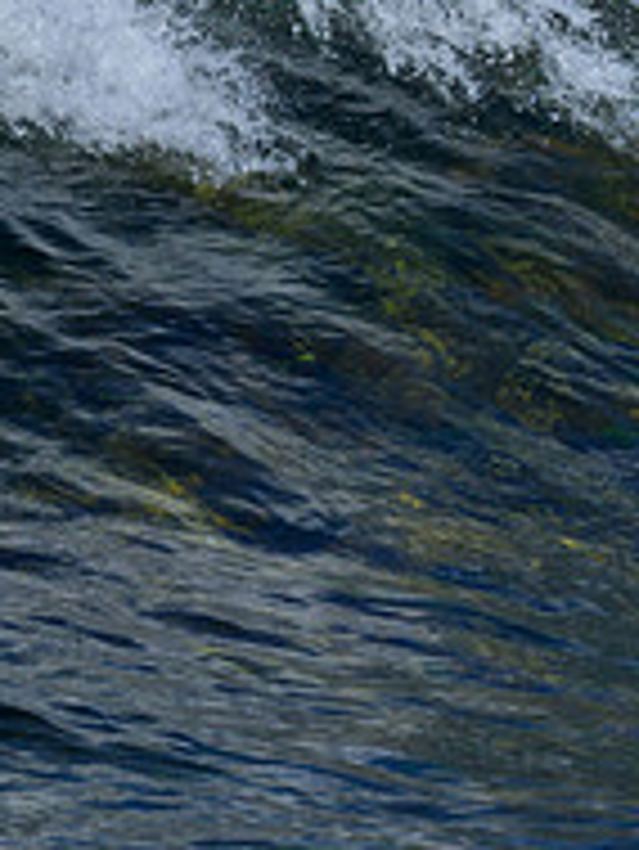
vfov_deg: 0.6
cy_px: -225
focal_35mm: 3218
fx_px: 79115
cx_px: 1491
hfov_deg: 0.5
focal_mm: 800
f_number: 6.3
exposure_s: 1/2500
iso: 360
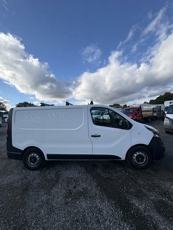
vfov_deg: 102.1
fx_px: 93
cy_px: 115
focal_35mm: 14
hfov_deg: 85.7
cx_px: 86
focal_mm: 2.22
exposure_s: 1/1506
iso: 50
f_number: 2.2
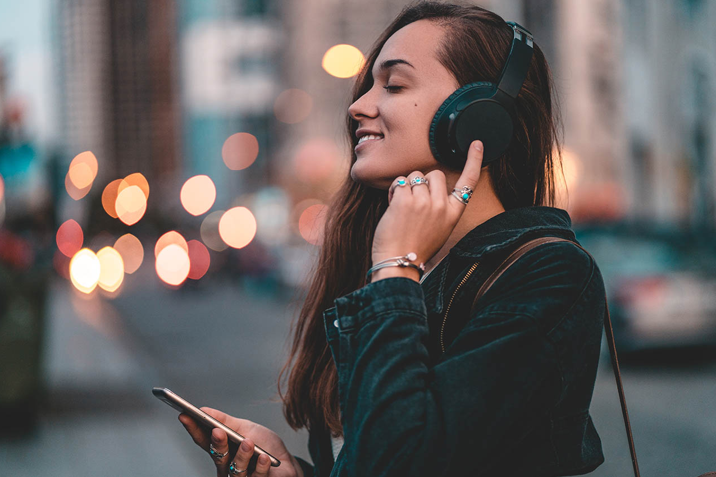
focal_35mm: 86
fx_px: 1710
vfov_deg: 15.9
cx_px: 359
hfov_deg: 23.6
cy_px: 236
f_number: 1.8
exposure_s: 1/200
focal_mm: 85
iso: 400
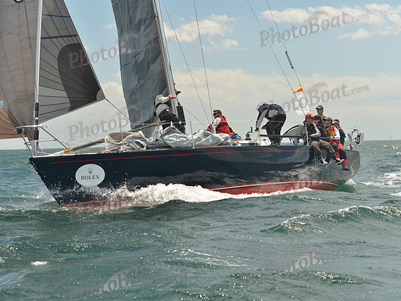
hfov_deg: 22.5
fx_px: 1008
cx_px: 219
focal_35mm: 87
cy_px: 150
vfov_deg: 17.0
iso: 400
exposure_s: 1/800
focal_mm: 80
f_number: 5.6
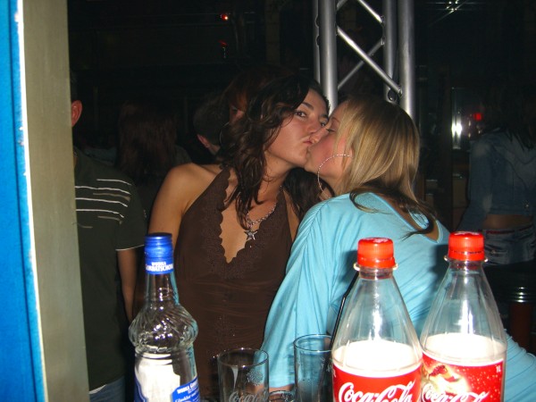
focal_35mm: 38
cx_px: 268
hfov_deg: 49.0
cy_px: 201
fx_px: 588
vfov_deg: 37.7
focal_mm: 7.9
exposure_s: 1/60
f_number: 2.8
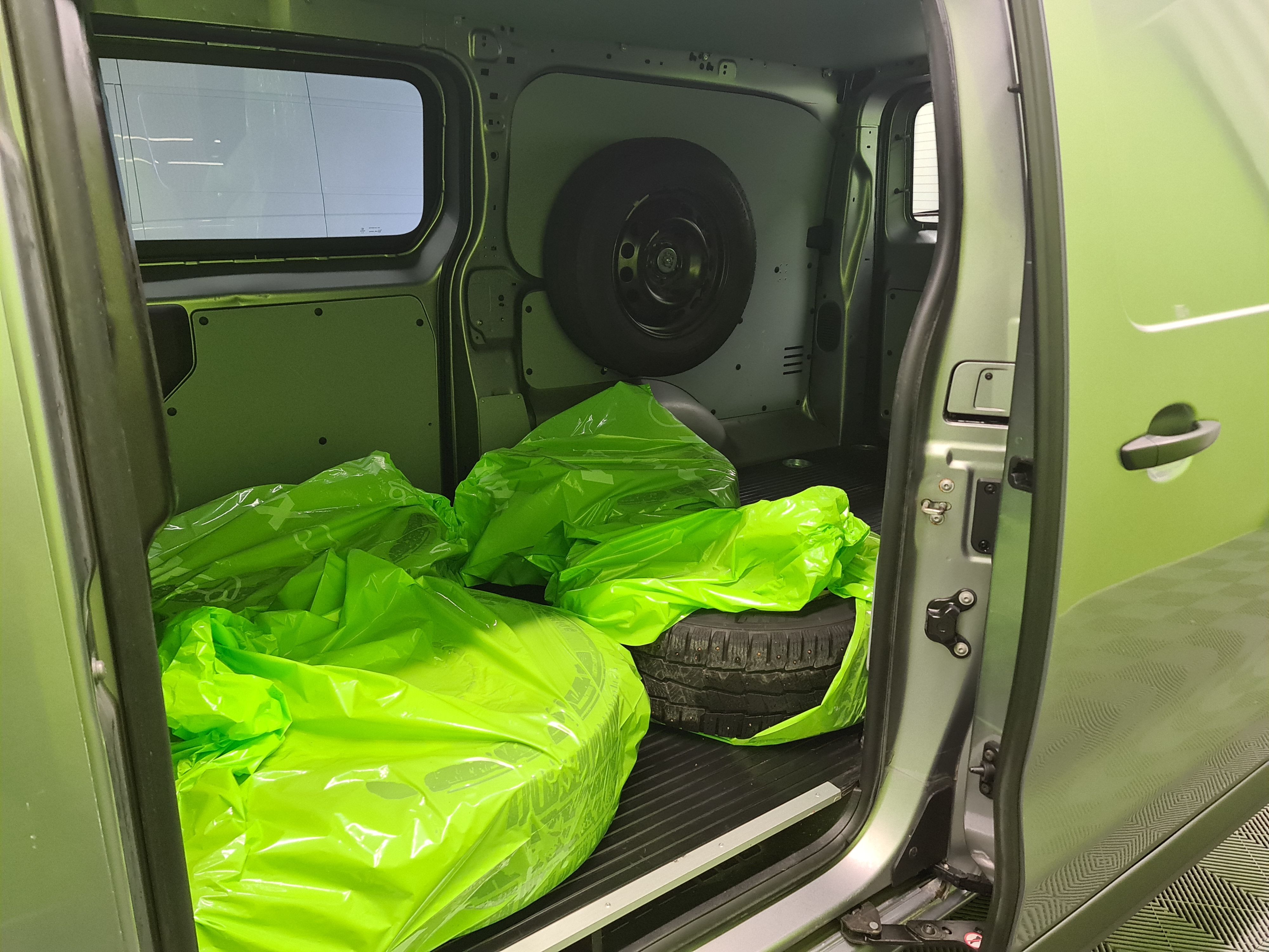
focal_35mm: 25
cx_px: 634
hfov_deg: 69.4
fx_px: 916
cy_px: 476
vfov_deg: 54.9
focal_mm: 7
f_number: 1.8
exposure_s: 1/100
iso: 500
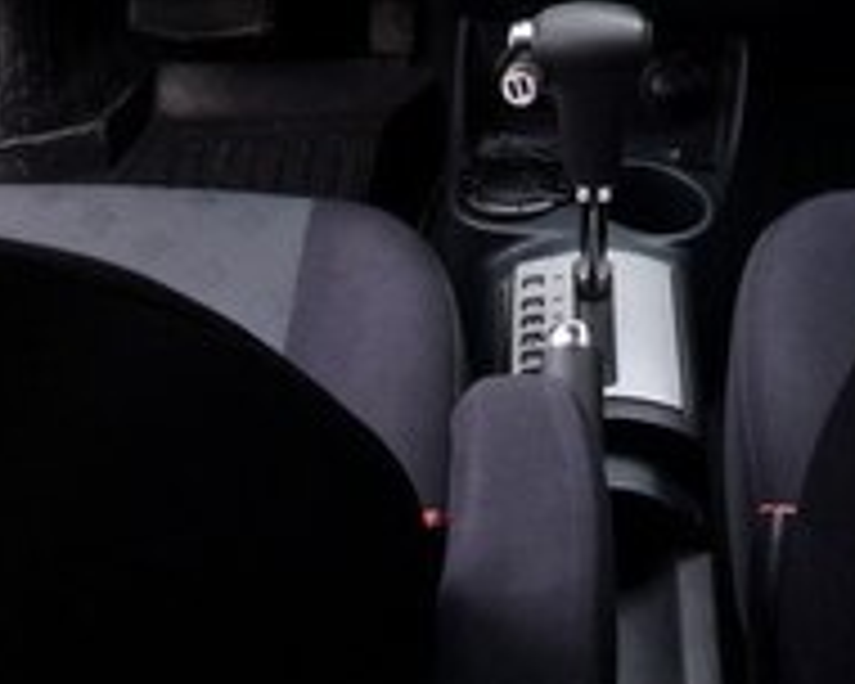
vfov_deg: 18.0
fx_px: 1873
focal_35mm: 74
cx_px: 536
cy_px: -400
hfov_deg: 25.6
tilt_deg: -19.0
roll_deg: -1.2
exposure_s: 1/112
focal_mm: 4.15
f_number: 2.2
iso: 32
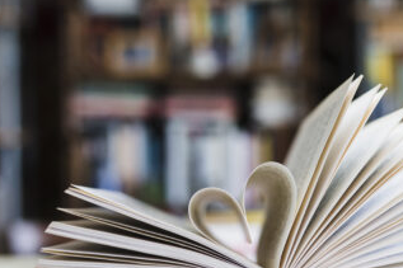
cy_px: 152
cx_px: 259
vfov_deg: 19.5
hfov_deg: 28.8
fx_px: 779
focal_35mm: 70
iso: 320
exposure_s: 1/125
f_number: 2.5
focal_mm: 35
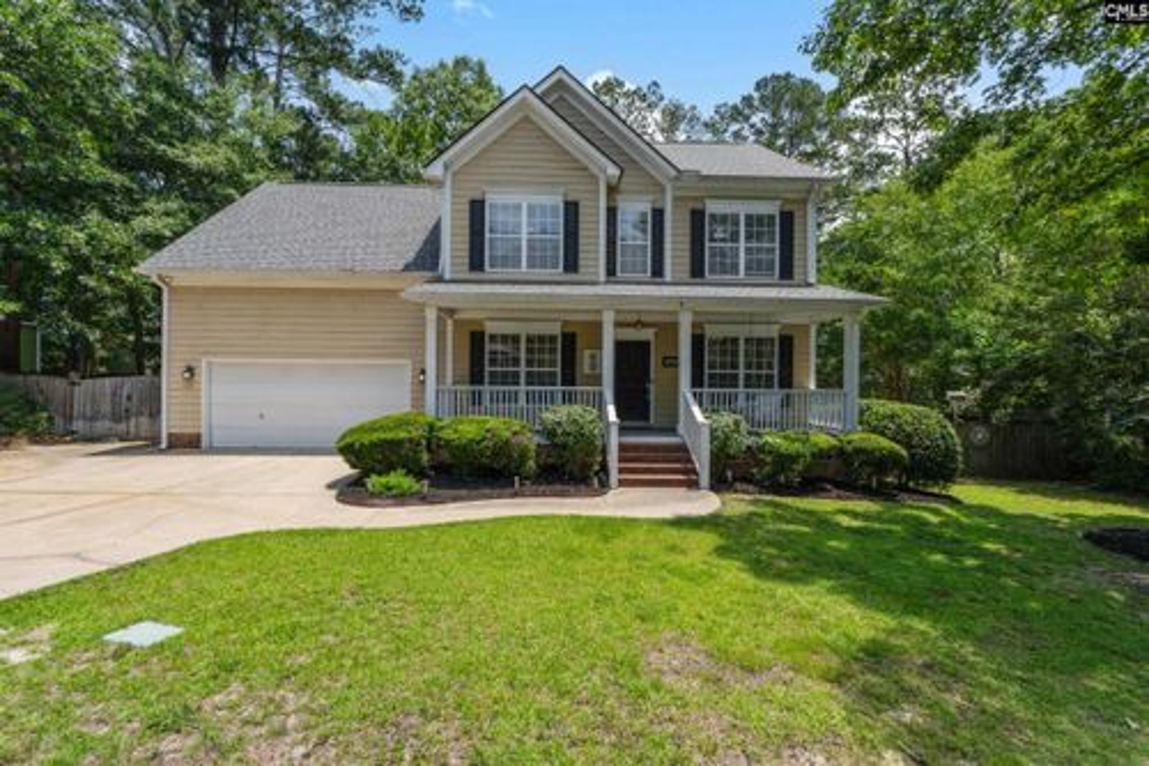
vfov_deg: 77.3
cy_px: 383
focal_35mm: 15
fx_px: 479
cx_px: 574
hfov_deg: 100.4
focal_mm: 10
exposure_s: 1/500
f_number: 8
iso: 250
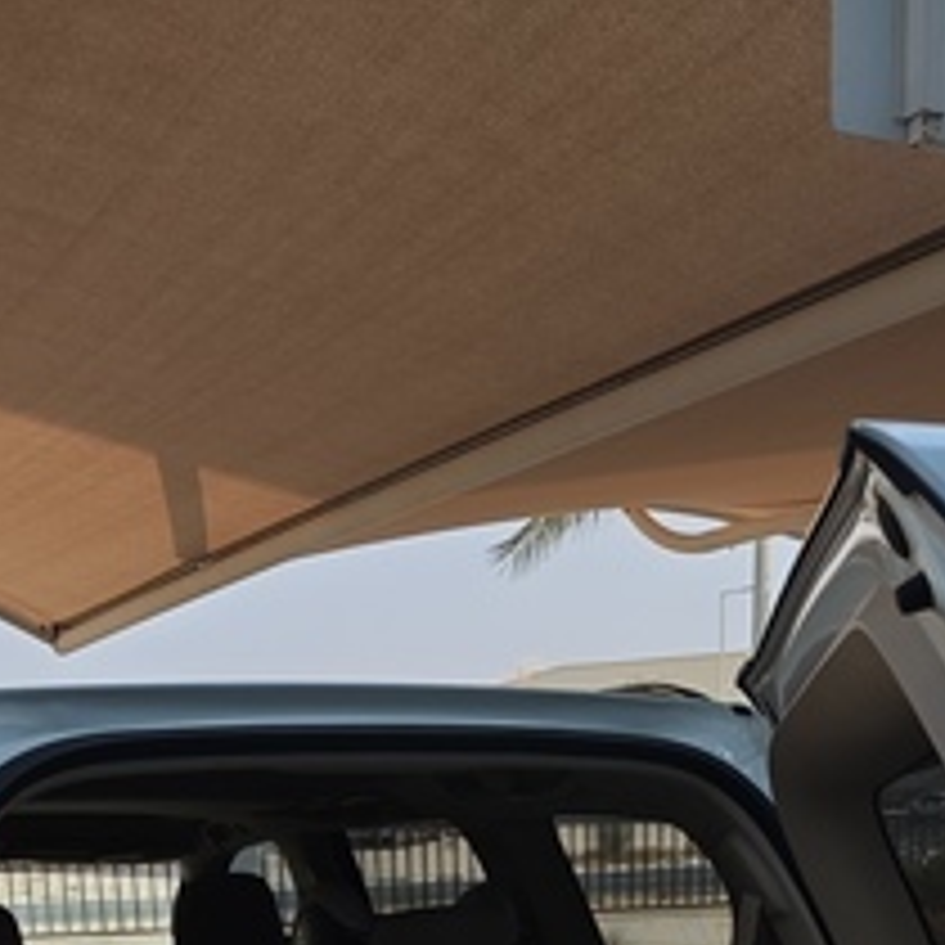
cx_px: 472
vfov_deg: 24.3
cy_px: 1346
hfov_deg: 29.6
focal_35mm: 58
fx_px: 1791
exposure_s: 1/1508
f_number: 2
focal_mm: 8.72
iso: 50
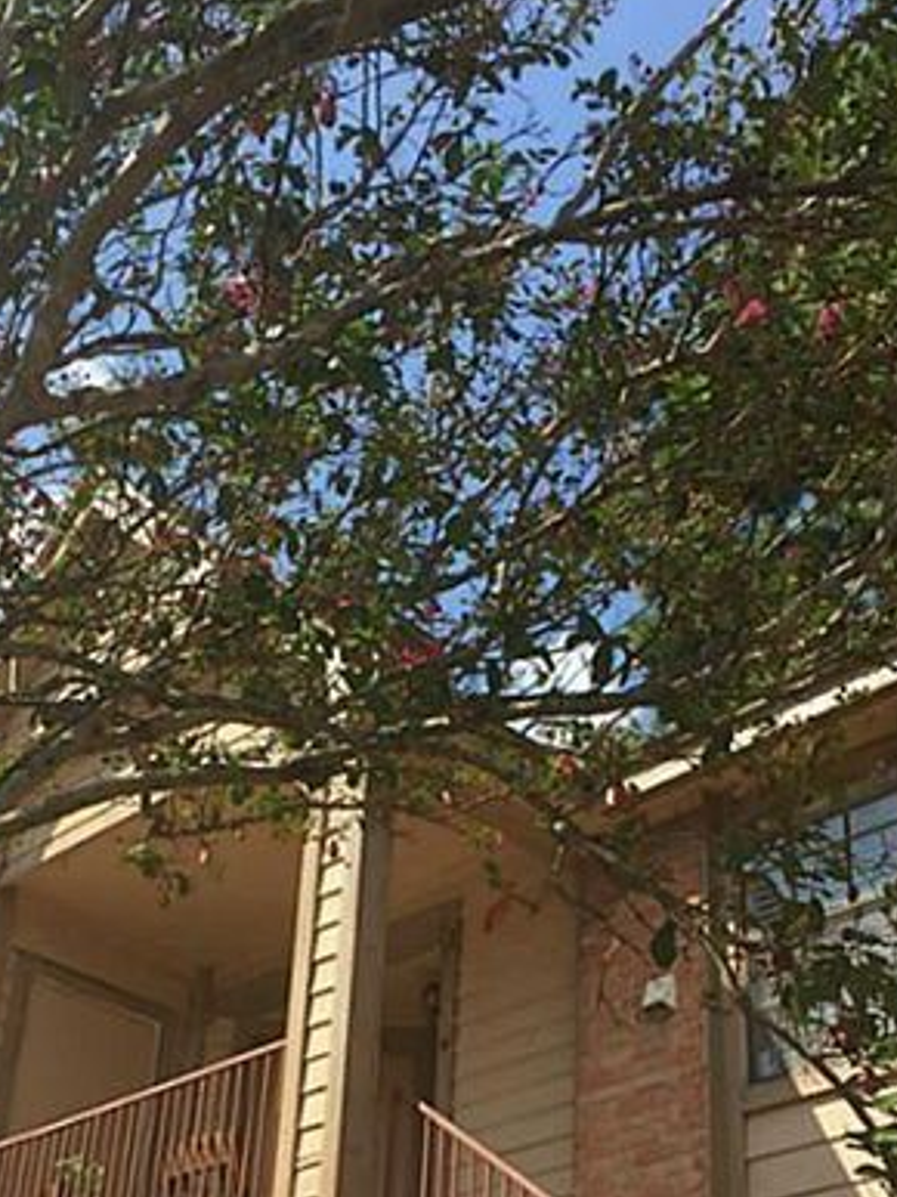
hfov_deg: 29.1
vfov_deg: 37.0
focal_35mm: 50
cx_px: 433
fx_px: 1728
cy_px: 945
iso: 32
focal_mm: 4.15
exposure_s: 1/1130
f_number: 2.2
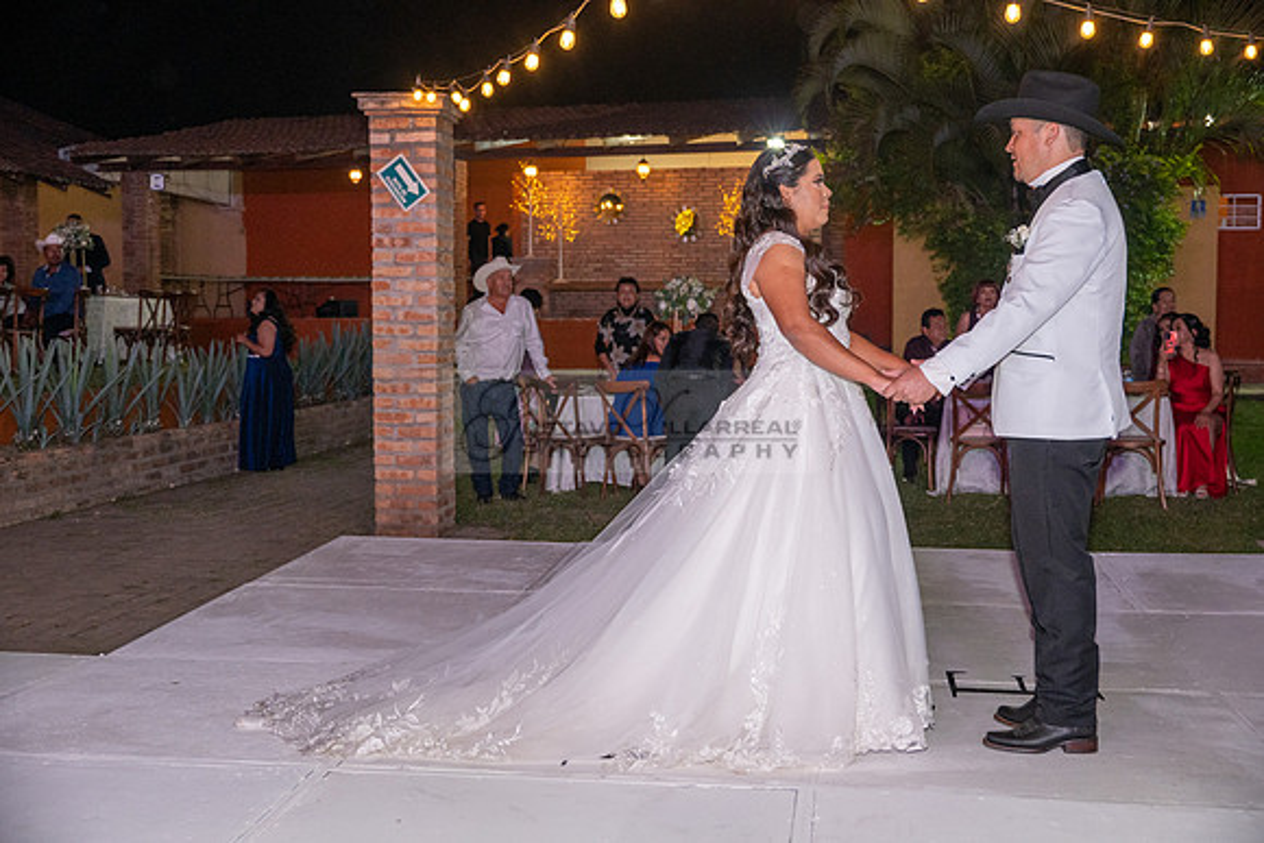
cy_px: 422
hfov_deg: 45.4
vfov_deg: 31.2
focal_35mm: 43
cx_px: 632
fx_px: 1510
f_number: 5
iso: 2000
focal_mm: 43
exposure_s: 1/160
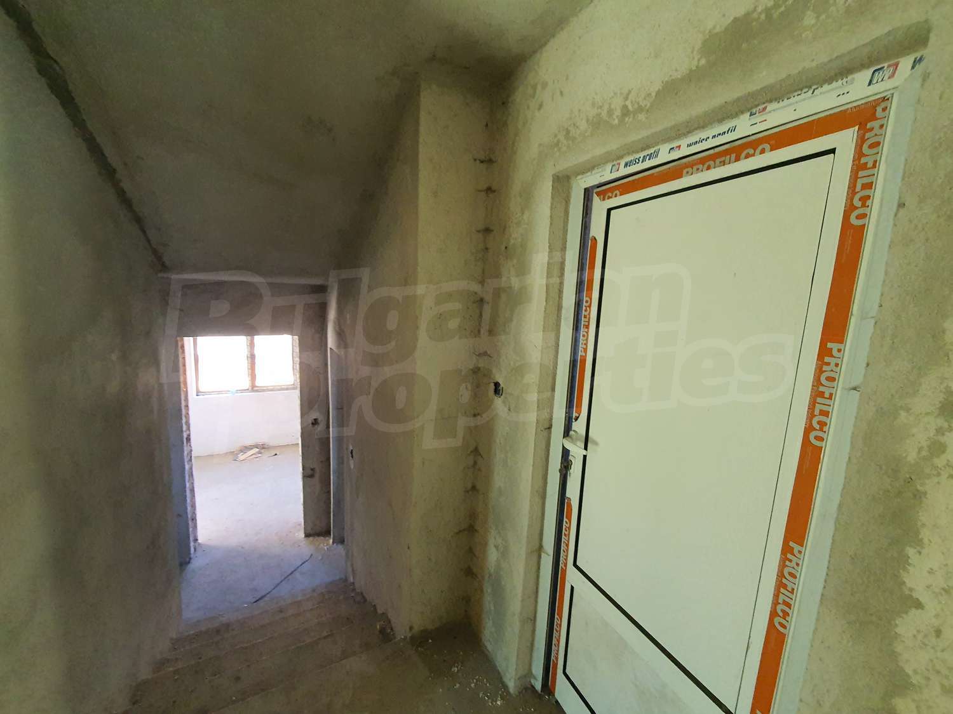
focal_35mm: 13
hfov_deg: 106.2
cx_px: 476
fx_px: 358
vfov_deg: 89.9
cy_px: 357
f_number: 2.2
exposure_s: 1/50
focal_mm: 1.8
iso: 400
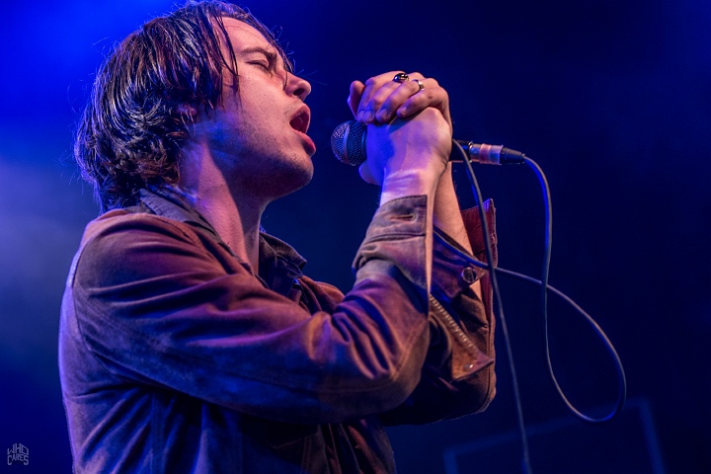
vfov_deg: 11.7
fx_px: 2311
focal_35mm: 117
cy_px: 237
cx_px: 356
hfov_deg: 17.5
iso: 200
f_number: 2.8
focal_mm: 78
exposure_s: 1/100
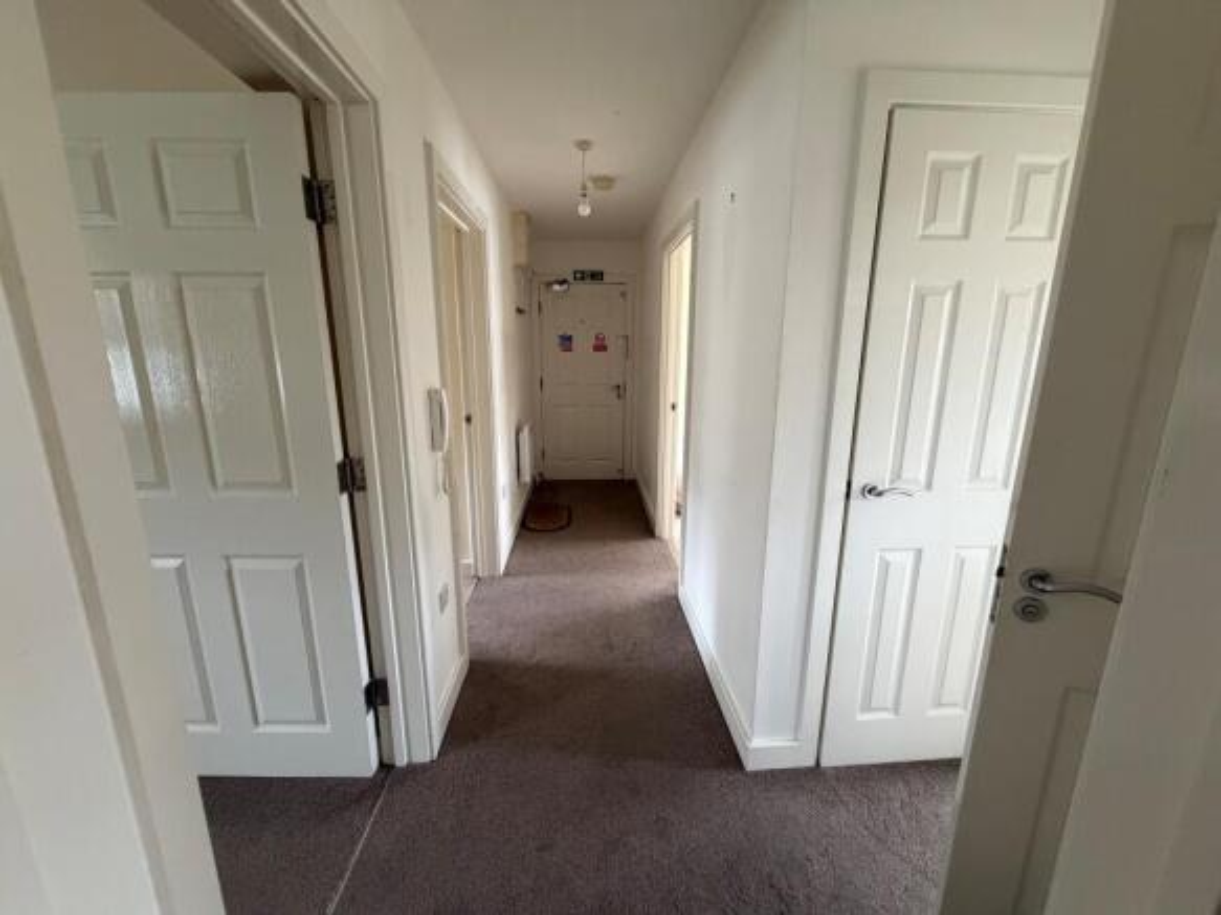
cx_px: 610
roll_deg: -0.4
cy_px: 458
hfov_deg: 102.1
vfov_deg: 85.7
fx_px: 494
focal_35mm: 14
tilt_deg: -12.6
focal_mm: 2.22
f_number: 2.2
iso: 400
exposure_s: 1/60
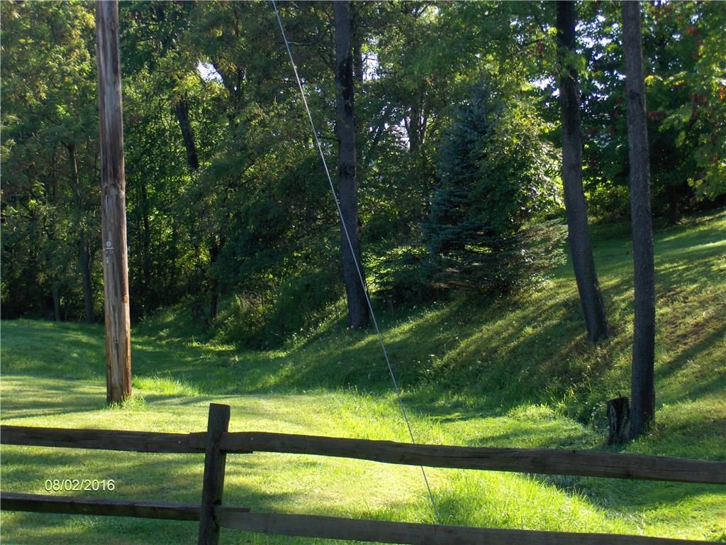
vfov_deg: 16.8
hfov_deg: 22.3
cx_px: 363
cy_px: 272
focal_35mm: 88
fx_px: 1846
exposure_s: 1/122
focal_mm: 19.1
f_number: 4.4
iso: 200
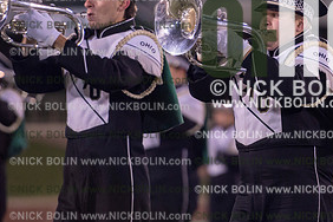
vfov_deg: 3.3
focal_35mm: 412
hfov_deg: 5.0
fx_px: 3811
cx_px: 285
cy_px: 53
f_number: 2.8
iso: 2500
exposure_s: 1/1250
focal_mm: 200
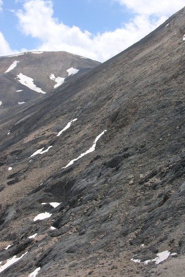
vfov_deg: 44.5
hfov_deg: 30.4
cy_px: 138
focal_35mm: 44
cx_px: 119
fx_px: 339
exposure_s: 1/290
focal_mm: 8.9
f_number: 6.3
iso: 50
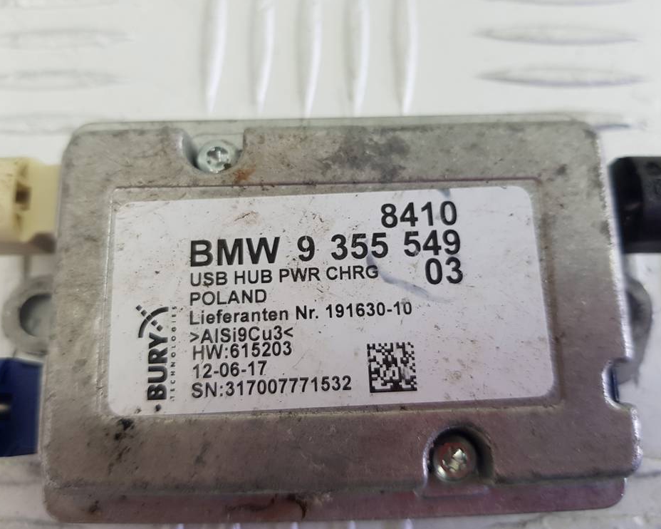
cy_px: 260
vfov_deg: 51.5
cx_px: 347
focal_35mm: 28
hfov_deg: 62.2
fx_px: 548
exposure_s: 1/100
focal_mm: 4.2
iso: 80
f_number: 1.7
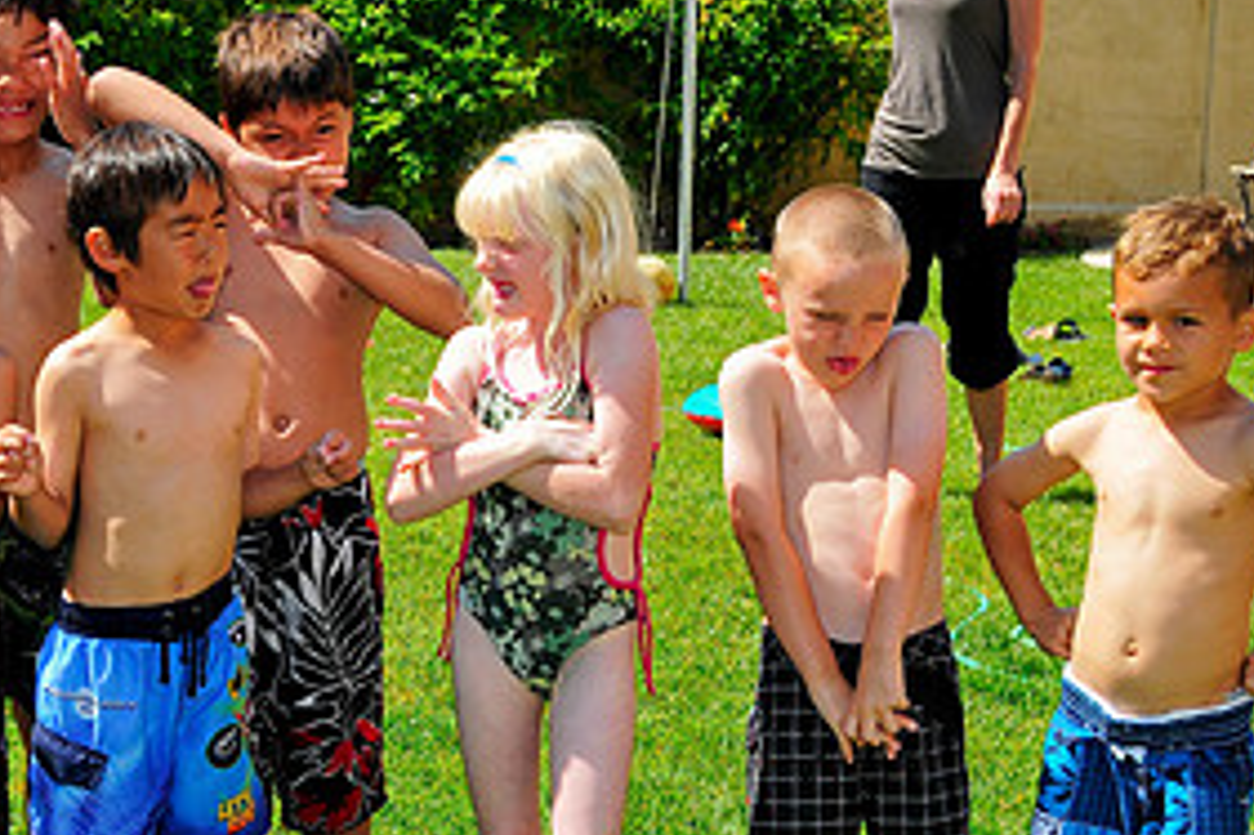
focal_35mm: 99
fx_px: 3446
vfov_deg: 13.8
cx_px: 290
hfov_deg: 20.4
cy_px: 502
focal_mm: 32
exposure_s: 1/125
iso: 200
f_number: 5.6
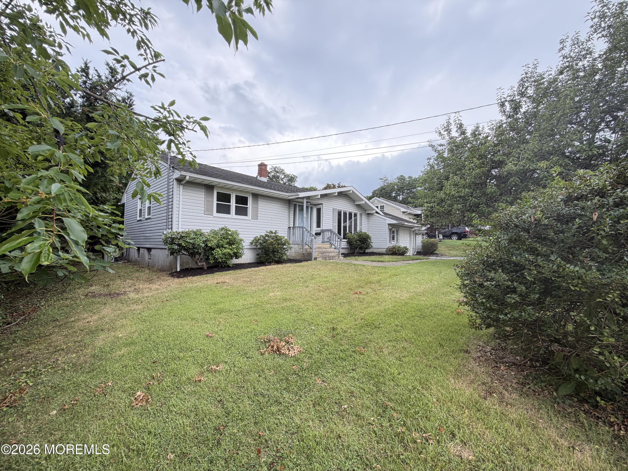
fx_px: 254
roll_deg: +0.1
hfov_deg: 102.1
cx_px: 314
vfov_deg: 85.7
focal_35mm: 14
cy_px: 236
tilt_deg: +1.9
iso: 64
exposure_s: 1/121
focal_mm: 2.22
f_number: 2.2
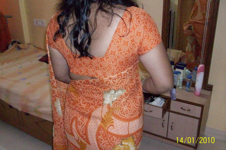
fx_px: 226
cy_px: 75
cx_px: 111
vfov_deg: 36.9
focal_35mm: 36
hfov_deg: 53.1
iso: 800
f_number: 2.8
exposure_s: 1/128
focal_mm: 5.7
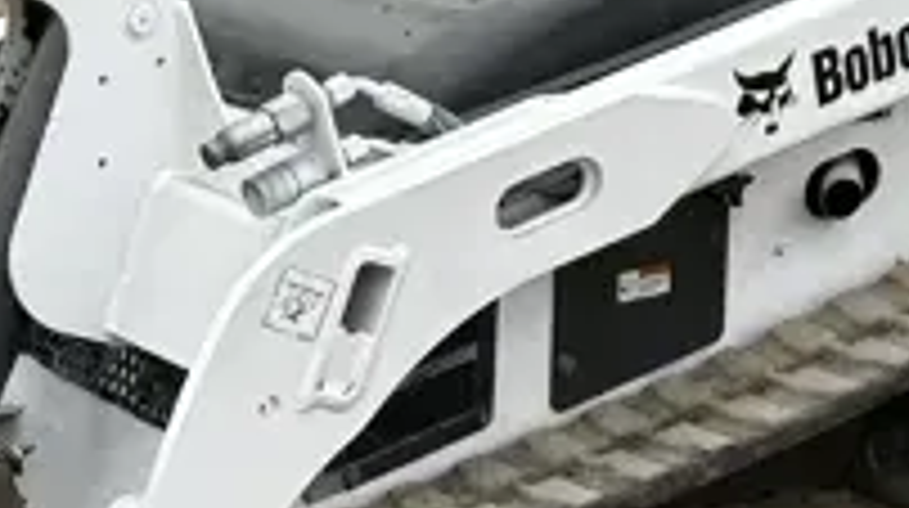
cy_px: 216
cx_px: 351
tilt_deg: -15.1
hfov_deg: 13.0
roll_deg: +0.5
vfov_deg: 7.3
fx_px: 3996
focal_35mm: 166
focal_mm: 6.86
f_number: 1.78
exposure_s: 1/121
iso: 50
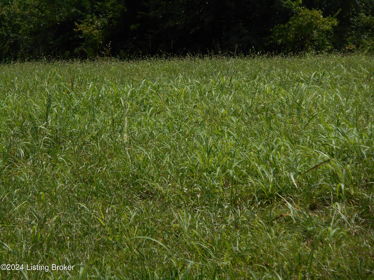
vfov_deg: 8.5
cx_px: 187
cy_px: 140
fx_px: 1891
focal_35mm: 175
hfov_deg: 11.3
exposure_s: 1/320
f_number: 6.4
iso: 80
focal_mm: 31.4
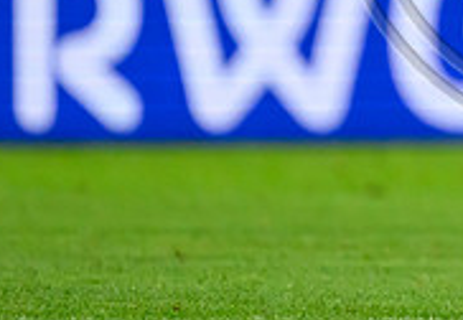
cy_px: -70
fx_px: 30245
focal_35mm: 2324
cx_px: 825
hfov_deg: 0.9
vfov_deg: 0.6
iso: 3200
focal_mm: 560
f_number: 4
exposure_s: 1/1250
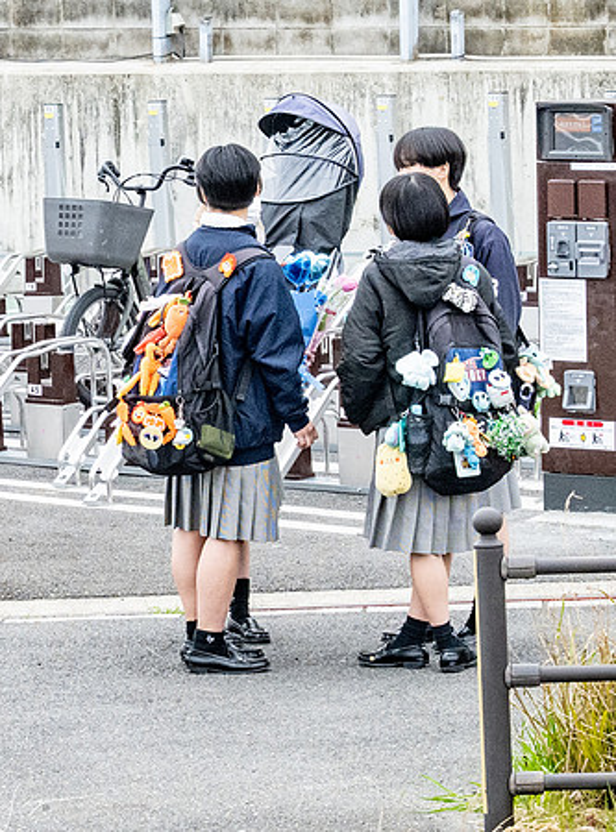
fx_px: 5295
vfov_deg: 9.0
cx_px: 134
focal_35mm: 221
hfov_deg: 6.7
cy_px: 516
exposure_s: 1/320
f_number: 8
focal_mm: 70
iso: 1400
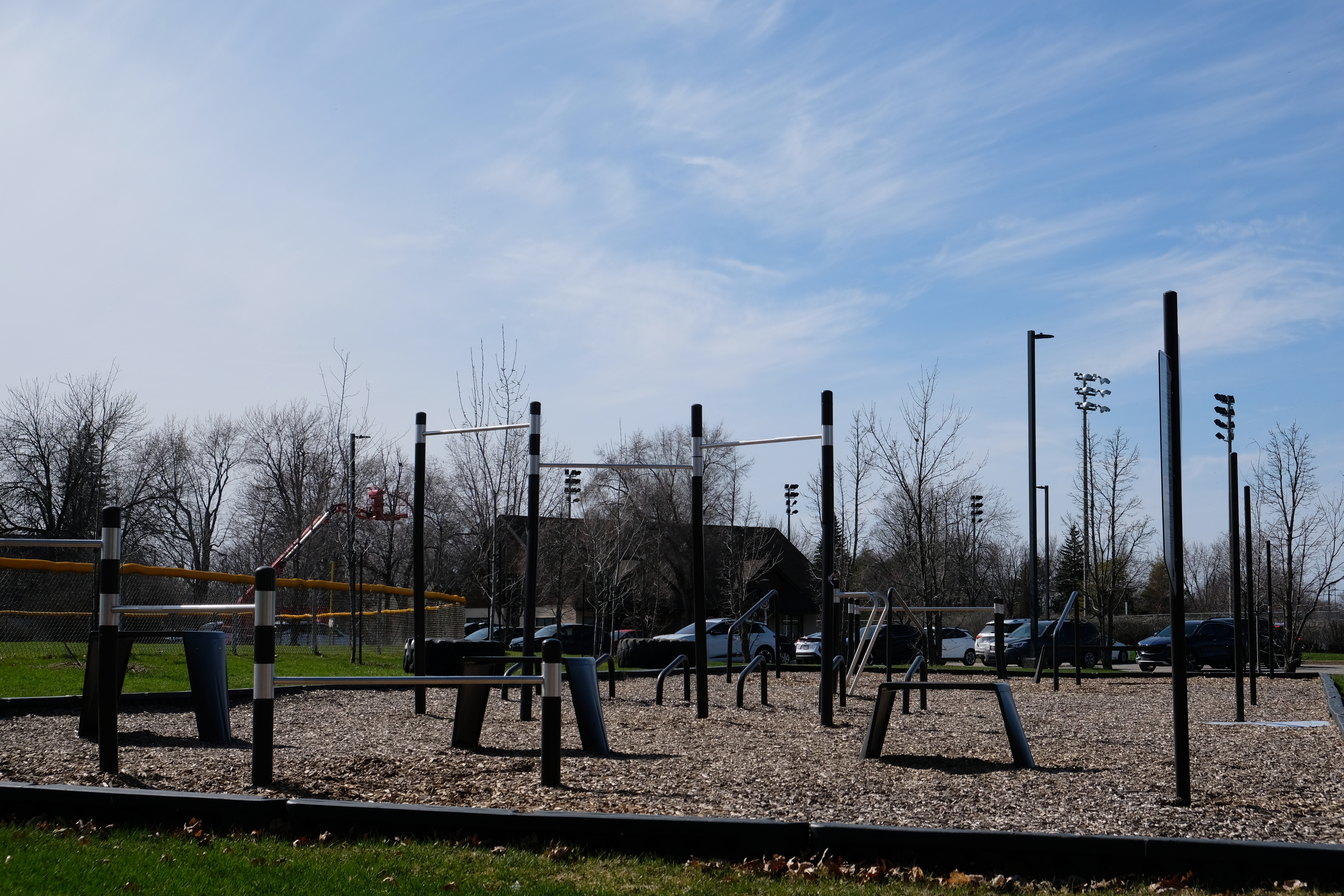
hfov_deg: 36.9
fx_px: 2016
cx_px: 672
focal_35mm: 54
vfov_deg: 25.1
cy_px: 448
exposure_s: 1/1300
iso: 400
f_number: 8
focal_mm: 35.8
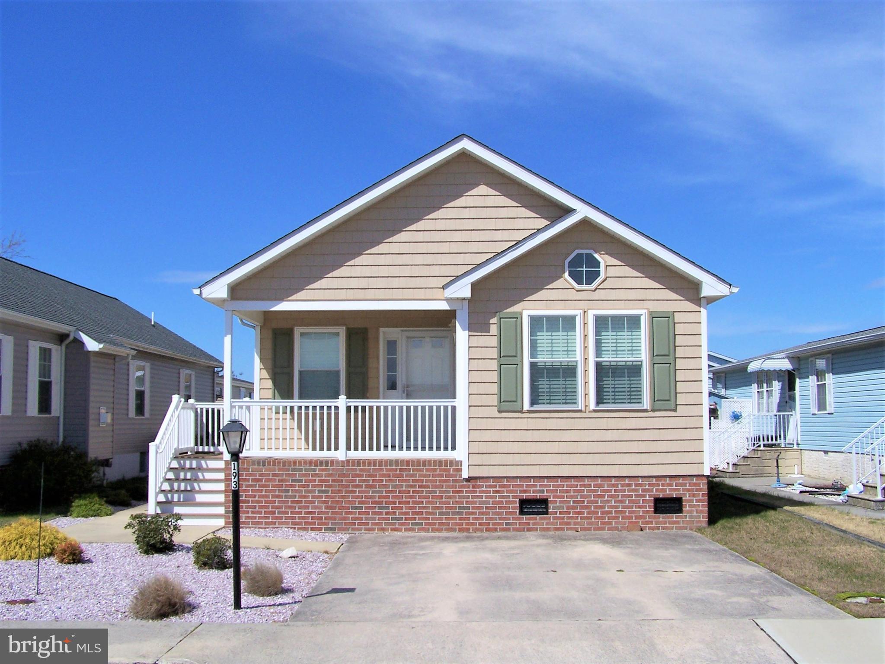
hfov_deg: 49.0
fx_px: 972
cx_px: 442
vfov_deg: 37.7
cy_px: 332
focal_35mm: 38
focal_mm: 6.3
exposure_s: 1/750
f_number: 5.6
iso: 80
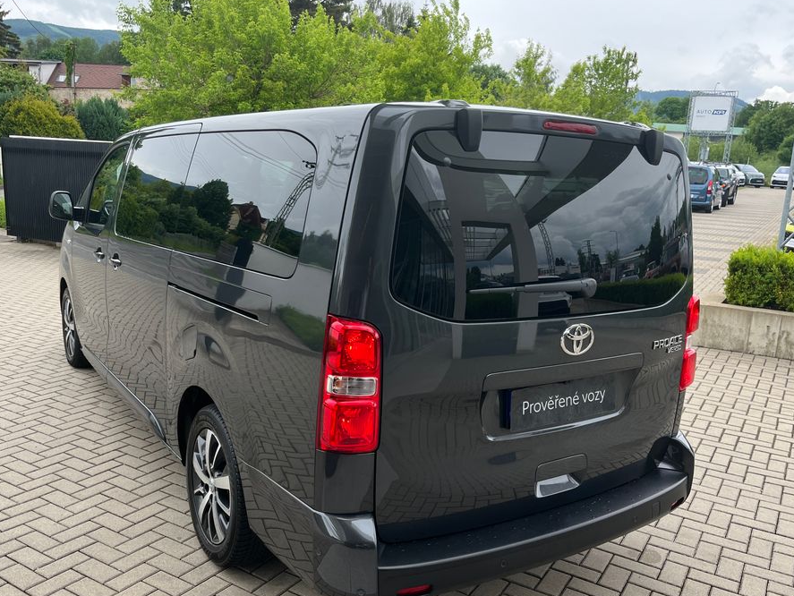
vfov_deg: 46.8
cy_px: 316
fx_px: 688
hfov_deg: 59.9
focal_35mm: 30
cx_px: 366
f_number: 1.6
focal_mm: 5.1
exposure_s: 1/710
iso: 50
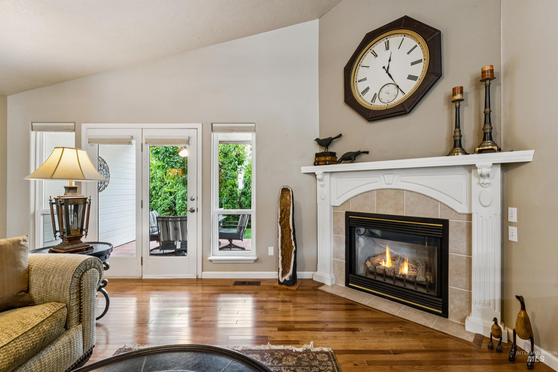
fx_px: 248
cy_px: 186
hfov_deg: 96.7
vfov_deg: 73.7
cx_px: 279
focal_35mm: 16
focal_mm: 16
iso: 400
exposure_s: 1
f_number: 13
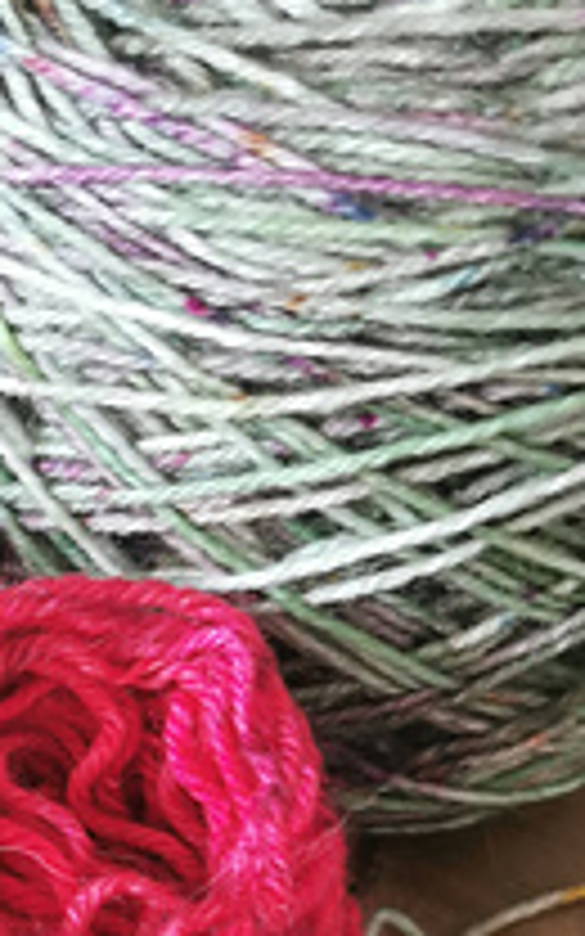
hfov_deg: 13.6
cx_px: -405
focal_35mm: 88
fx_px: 2245
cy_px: 945
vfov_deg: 22.6
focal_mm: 5.56
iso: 200
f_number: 1.6
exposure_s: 1/50
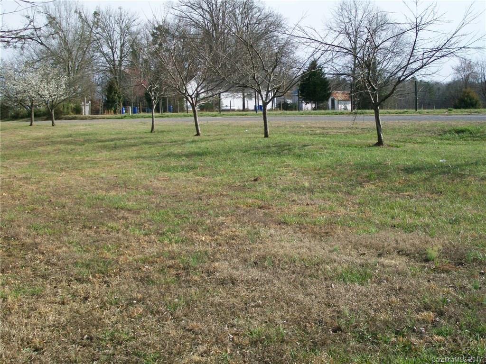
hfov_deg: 34.3
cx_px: 243
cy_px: 182
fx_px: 786
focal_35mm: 56
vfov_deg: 26.1
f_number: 3.3
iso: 64
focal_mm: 9.4
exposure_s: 1/640
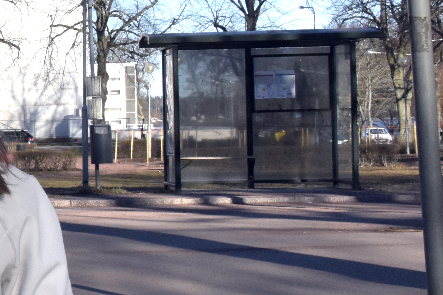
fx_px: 1723
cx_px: -261
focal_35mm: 140
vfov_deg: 9.8
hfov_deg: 13.6
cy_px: 107
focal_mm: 26
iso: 1000
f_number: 16
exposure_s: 1/1000
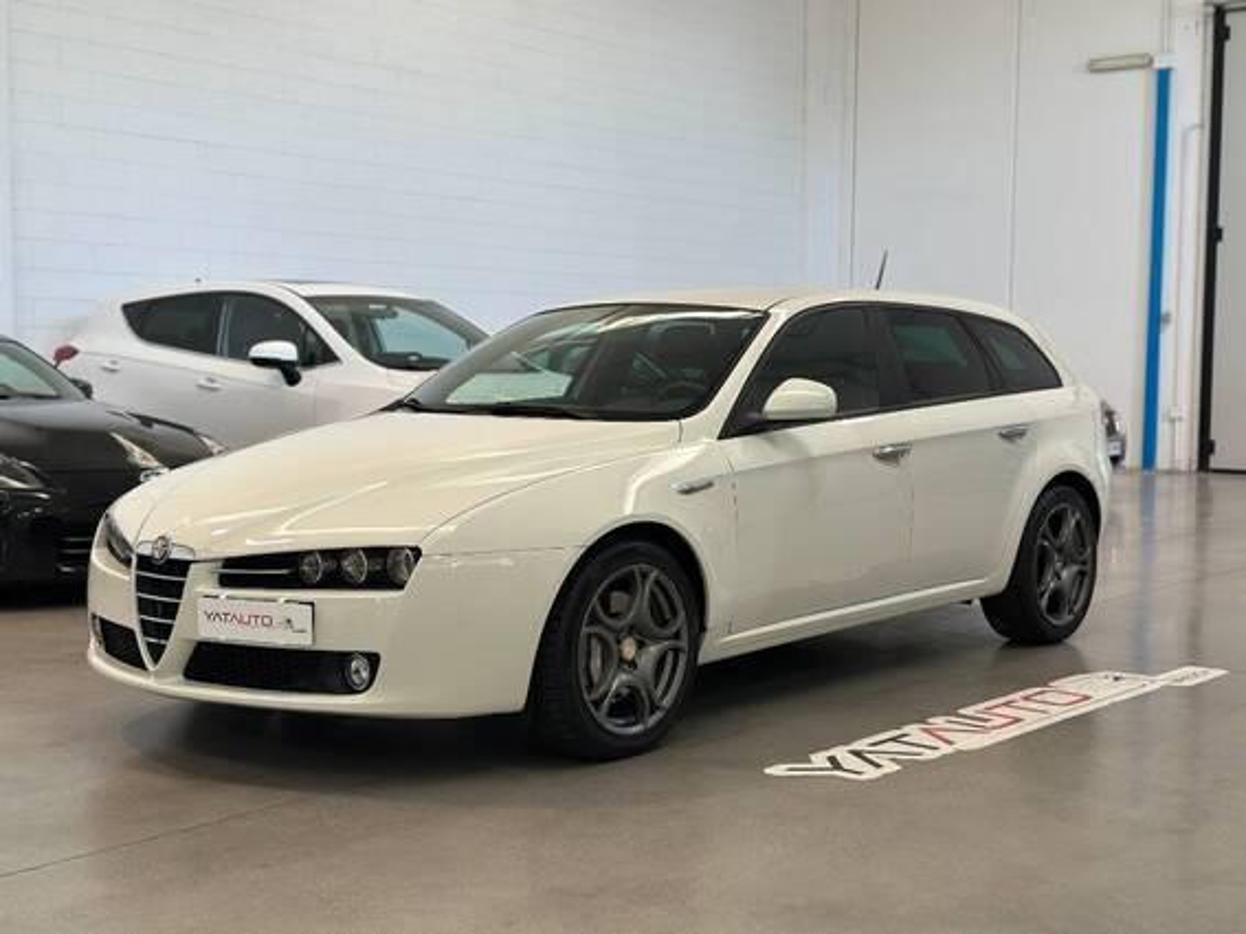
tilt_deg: -5.1
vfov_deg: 30.3
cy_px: 467
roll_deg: -0.6
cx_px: 623
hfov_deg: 39.7
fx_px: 1727
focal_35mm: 48
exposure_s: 1/100
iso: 80
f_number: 1.78
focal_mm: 6.86
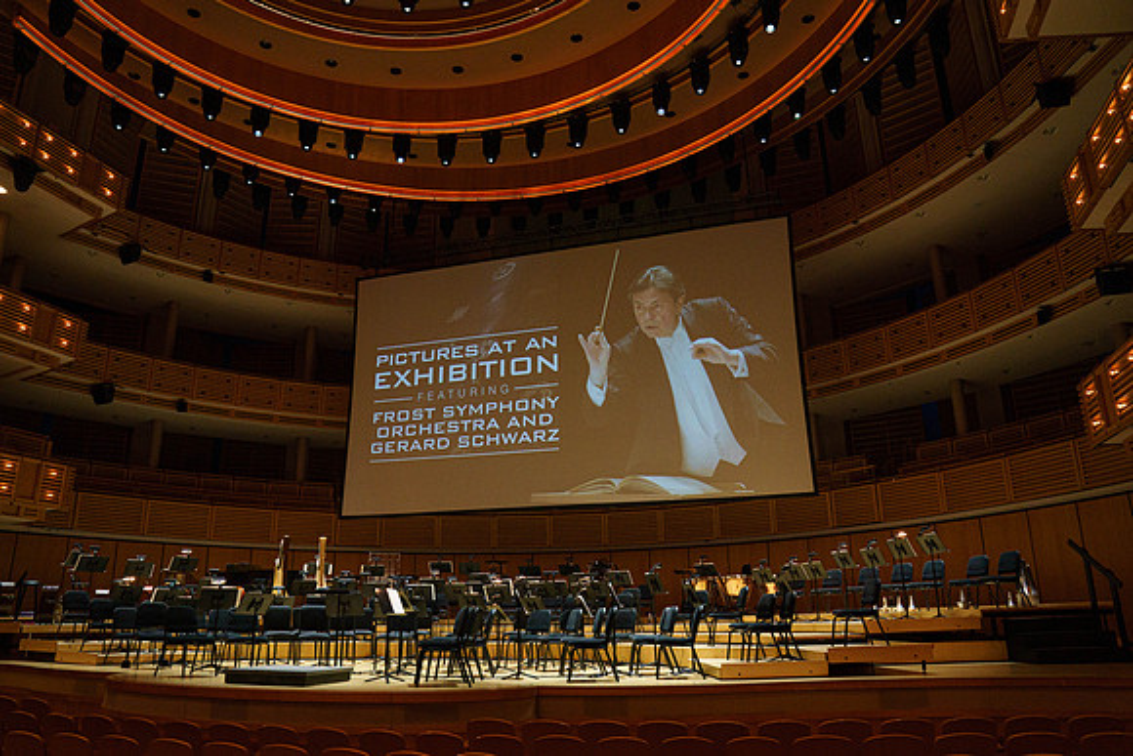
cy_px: 378
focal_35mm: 25
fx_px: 773
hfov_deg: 72.5
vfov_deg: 52.1
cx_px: 566
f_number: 5.6
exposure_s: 1/200
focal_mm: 24
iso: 2500
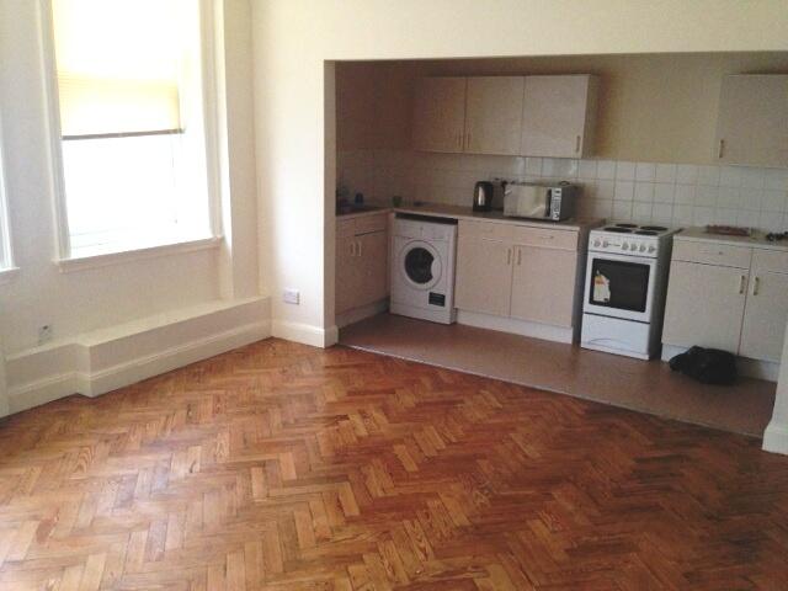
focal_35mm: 35
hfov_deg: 52.6
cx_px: 394
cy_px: 296
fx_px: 797
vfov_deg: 40.7
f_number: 2.4
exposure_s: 1/20
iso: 320
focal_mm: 4.28
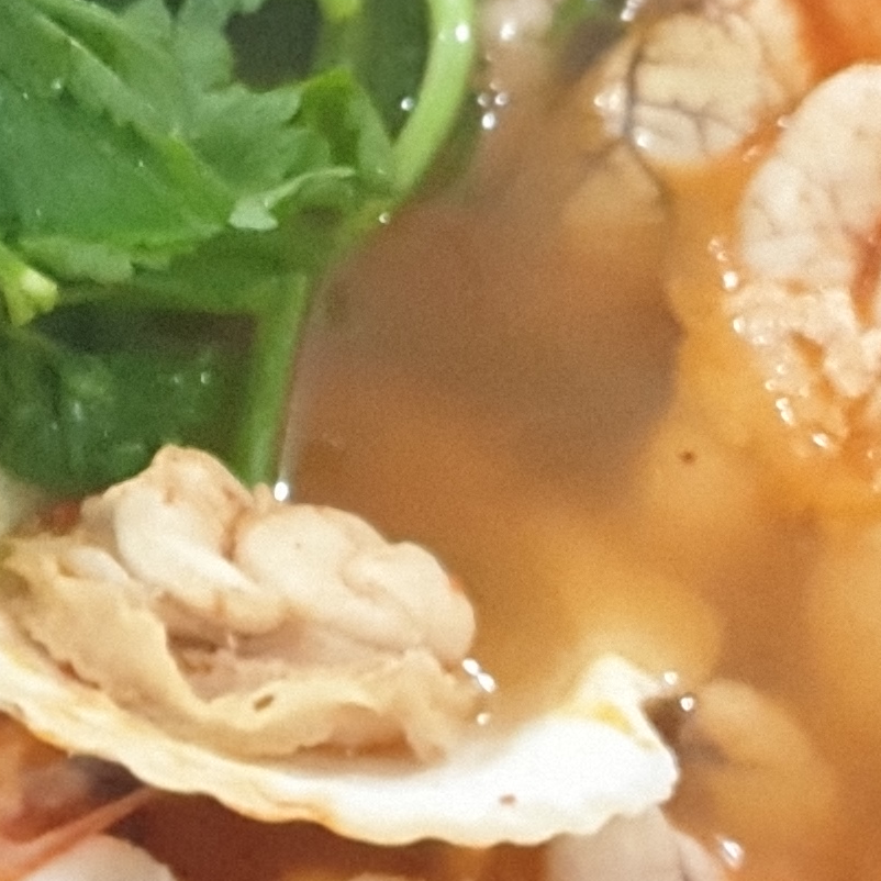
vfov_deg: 7.6
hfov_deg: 7.5
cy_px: 263
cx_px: -274
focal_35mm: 231
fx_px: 6651
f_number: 2.4
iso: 640
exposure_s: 1/24
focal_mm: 6
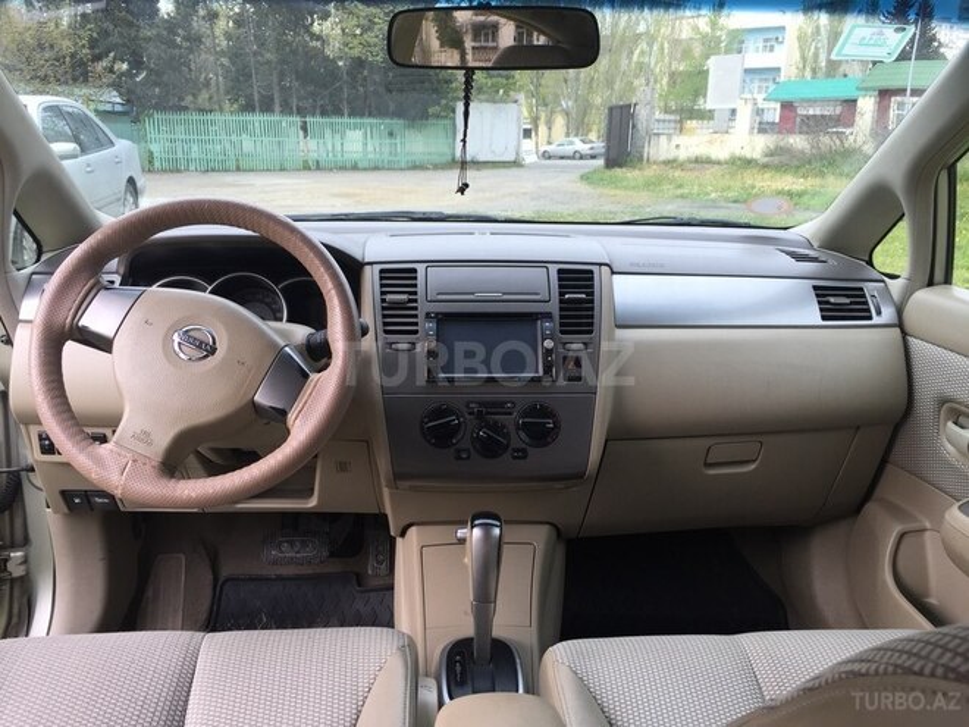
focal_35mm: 29
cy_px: 364
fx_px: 812
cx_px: 484
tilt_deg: -17.4
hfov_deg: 61.7
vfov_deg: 48.2
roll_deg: -1.3
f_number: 2.2
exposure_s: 1/178
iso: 32
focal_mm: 4.15
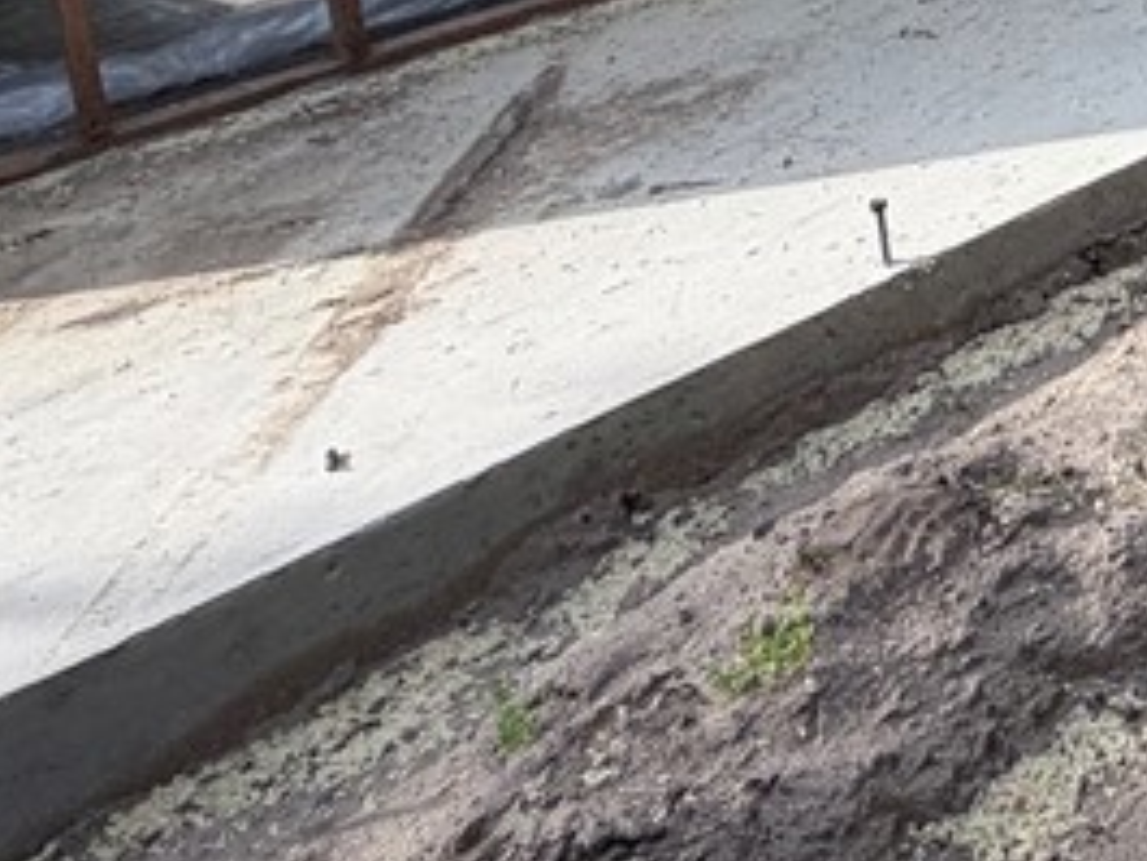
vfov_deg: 21.6
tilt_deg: -8.9
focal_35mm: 54
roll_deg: +5.4
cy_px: -506
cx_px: 1744
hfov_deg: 25.8
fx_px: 1790
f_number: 2.2
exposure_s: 1/502
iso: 64
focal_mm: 2.22
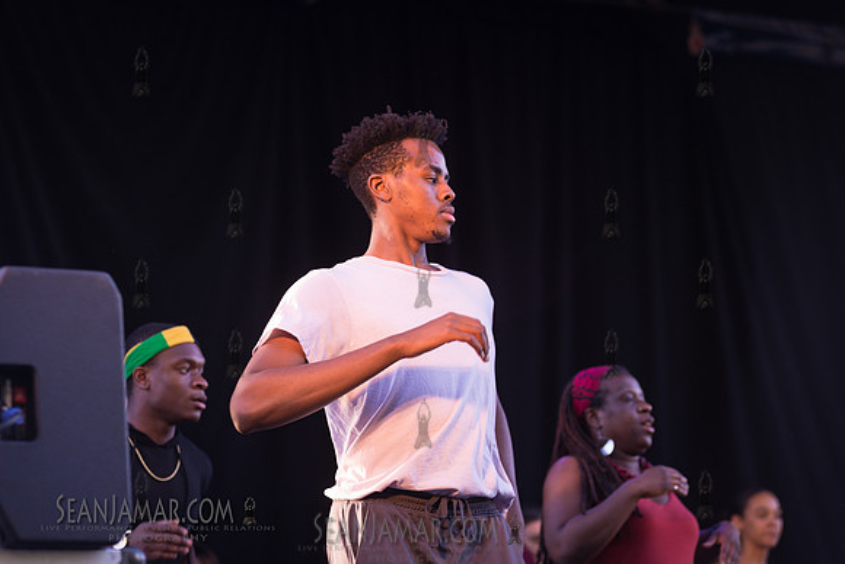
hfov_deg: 16.4
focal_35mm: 125
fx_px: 2935
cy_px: 282
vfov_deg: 11.0
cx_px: 422
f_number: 4.5
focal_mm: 125
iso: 400
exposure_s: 1/200
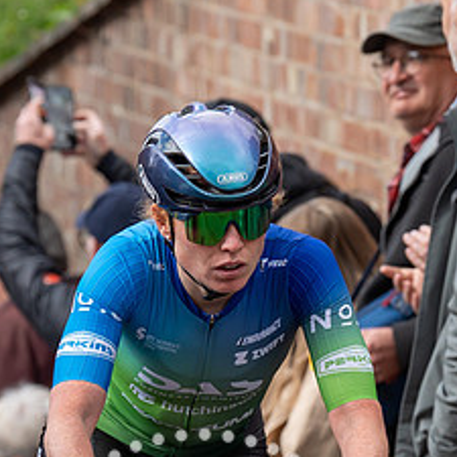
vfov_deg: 2.9
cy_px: 206
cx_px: 285
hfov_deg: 2.9
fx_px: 9126
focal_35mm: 611
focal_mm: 135
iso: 400
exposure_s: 1/1000
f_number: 4
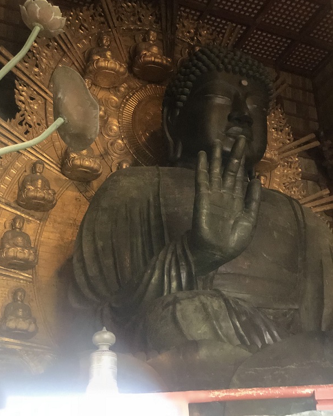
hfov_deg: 25.4
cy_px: 219
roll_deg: +0.3
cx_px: 165
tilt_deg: +26.4
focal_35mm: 60
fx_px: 739
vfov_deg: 31.4
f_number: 2.8
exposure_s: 1/60
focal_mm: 6.6
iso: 1250
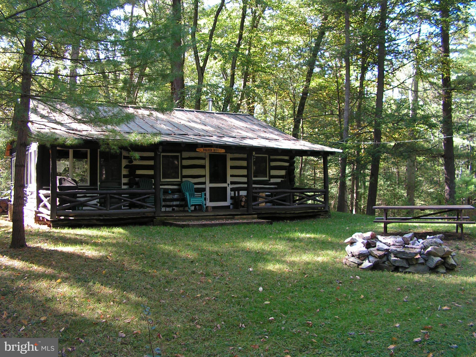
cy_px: 178
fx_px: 495
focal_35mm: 36
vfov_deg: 39.7
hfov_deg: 51.4
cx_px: 238
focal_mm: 6
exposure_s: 1/40
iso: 100
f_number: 3.2
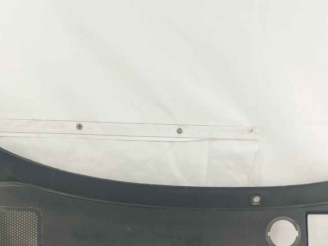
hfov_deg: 42.6
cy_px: 196
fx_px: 417
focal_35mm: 44
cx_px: 209
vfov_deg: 32.0
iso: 253
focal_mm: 4.71
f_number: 1.79
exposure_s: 1/50
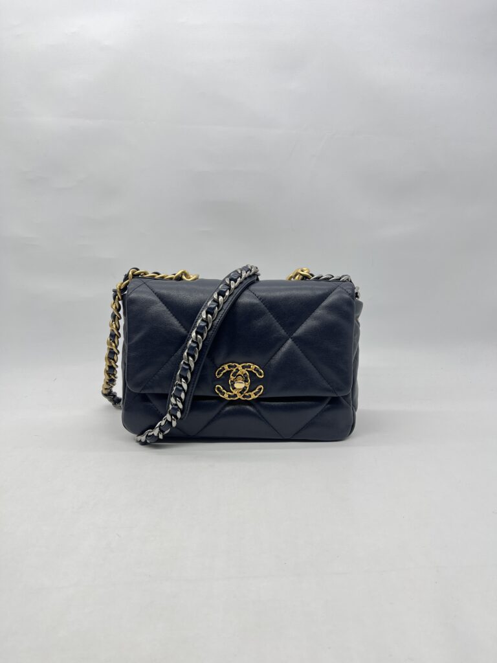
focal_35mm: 26
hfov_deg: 53.1
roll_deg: +0.3
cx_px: 248
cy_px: 332
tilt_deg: -11.4
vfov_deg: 67.3
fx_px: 498
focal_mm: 5.7
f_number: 1.5
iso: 32
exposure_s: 1/124
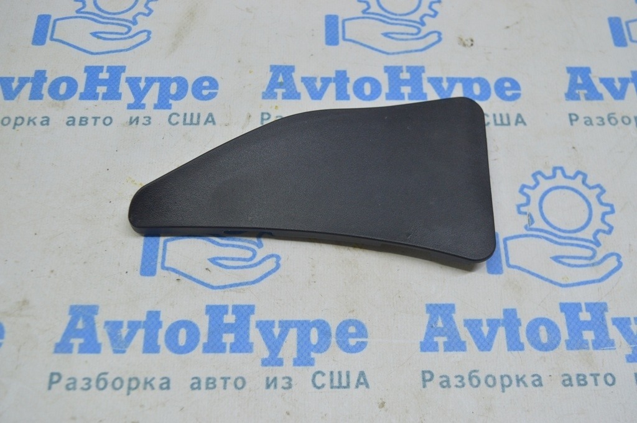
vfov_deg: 34.2
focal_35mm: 39
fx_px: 690
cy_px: 212
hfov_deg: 49.6
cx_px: 318
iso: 400
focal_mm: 26
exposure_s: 1/40
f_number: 5.6
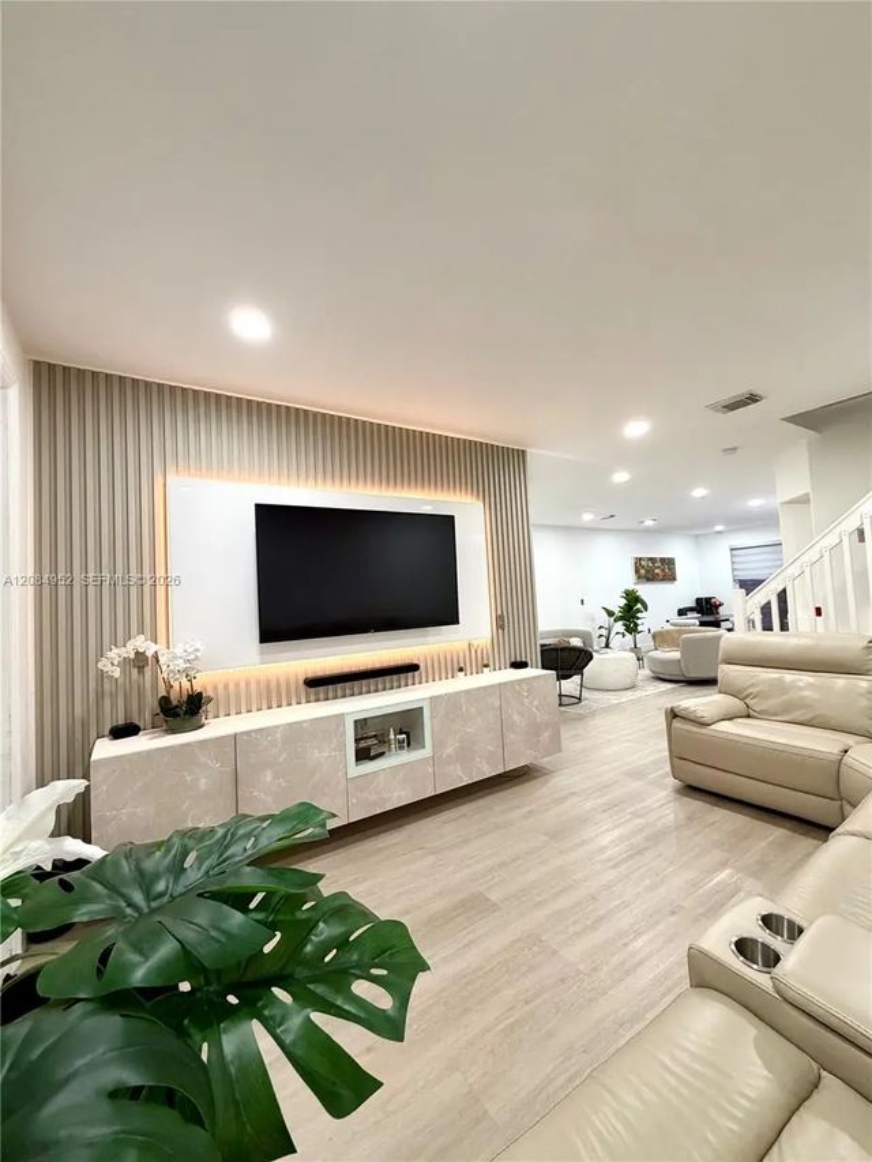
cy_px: 581
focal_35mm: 14
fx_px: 470
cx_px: 436
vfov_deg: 102.1
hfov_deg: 85.7
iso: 200
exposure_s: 1/60
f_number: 2.2
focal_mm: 2.22
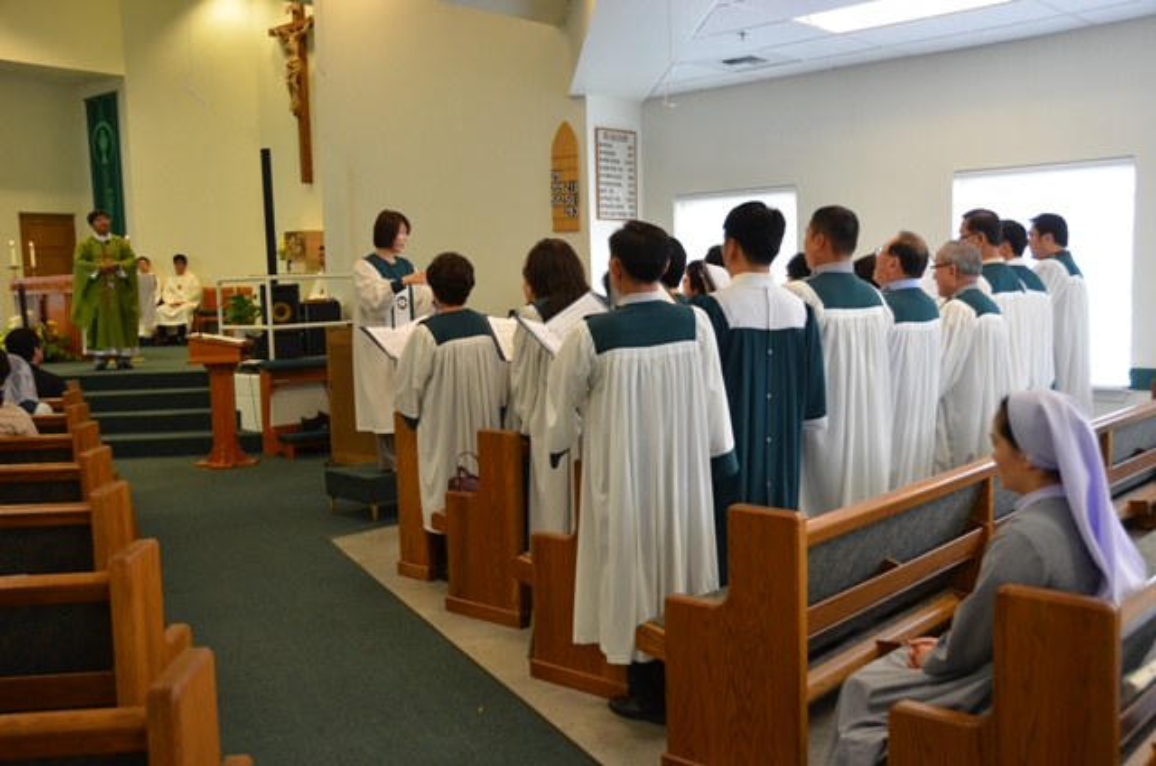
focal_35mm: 36
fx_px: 1154
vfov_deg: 36.7
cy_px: 383
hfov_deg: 53.2
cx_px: 578
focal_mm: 24
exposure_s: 1/60
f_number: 3.8
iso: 800
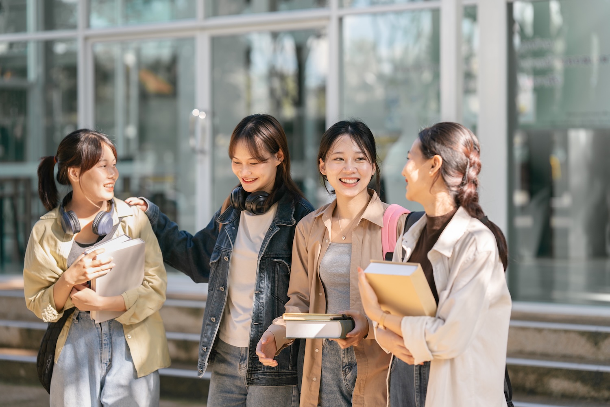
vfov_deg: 16.1
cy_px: 204
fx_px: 1440
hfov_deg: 23.9
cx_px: 305
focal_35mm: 85
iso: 100
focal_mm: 85
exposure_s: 1/320
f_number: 2.2
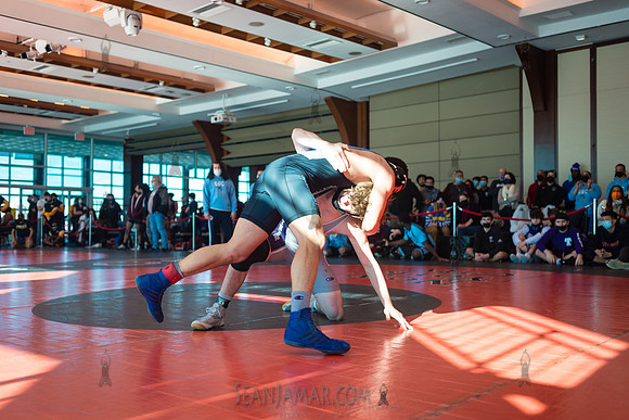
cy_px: 210
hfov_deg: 52.0
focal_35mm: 37
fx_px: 646
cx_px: 314
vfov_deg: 36.0
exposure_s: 1/400
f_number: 3.2
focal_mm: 35
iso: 400
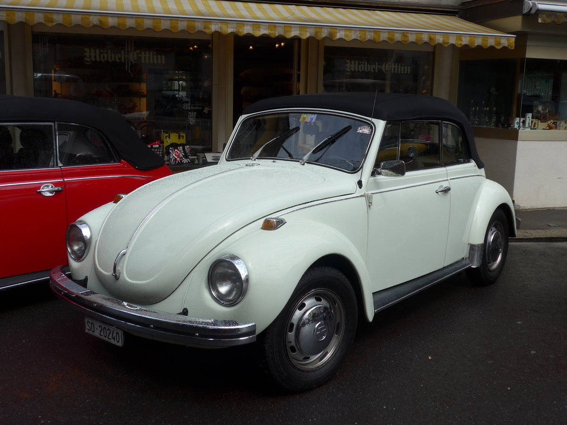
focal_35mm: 39
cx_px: 284
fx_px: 639
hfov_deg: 47.9
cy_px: 212
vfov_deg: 36.8
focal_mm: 8
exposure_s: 1/2000
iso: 80
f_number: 2.8
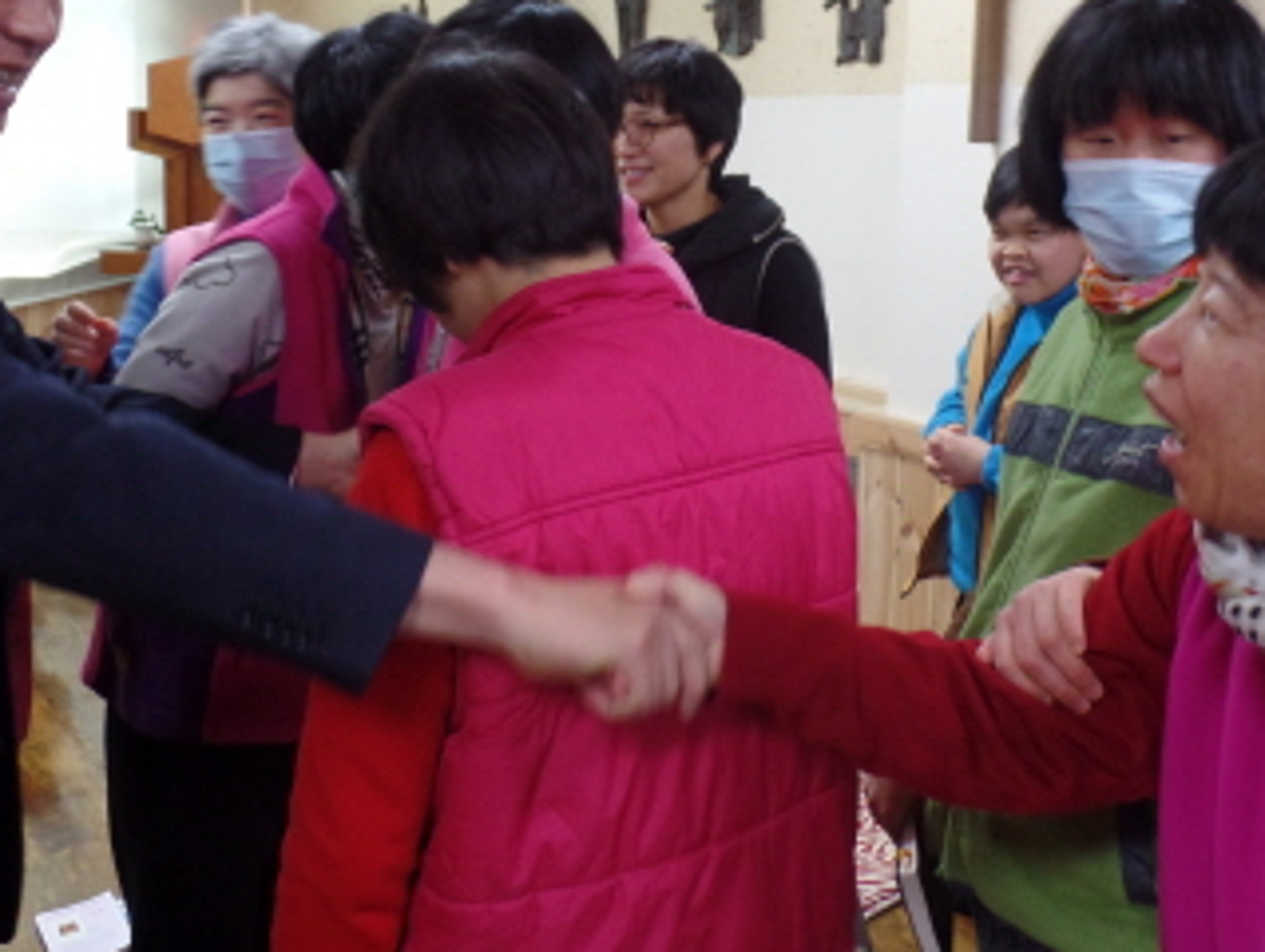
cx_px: 682
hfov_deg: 51.3
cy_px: 307
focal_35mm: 36
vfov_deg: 39.2
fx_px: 1317
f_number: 2.8
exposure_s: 1/30
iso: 240
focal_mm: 4.1
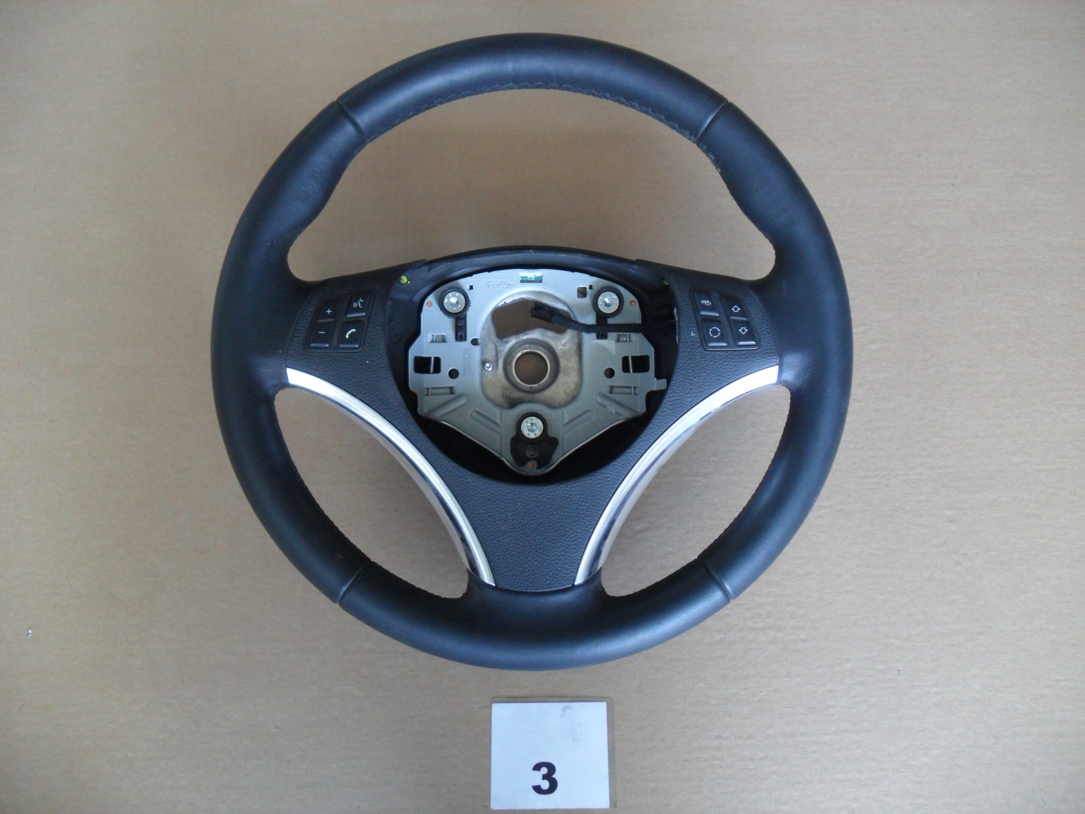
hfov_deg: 52.6
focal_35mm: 35
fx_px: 1097
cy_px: 407
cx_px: 542
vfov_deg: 40.7
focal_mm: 6.3
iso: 200
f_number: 3
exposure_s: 1/45
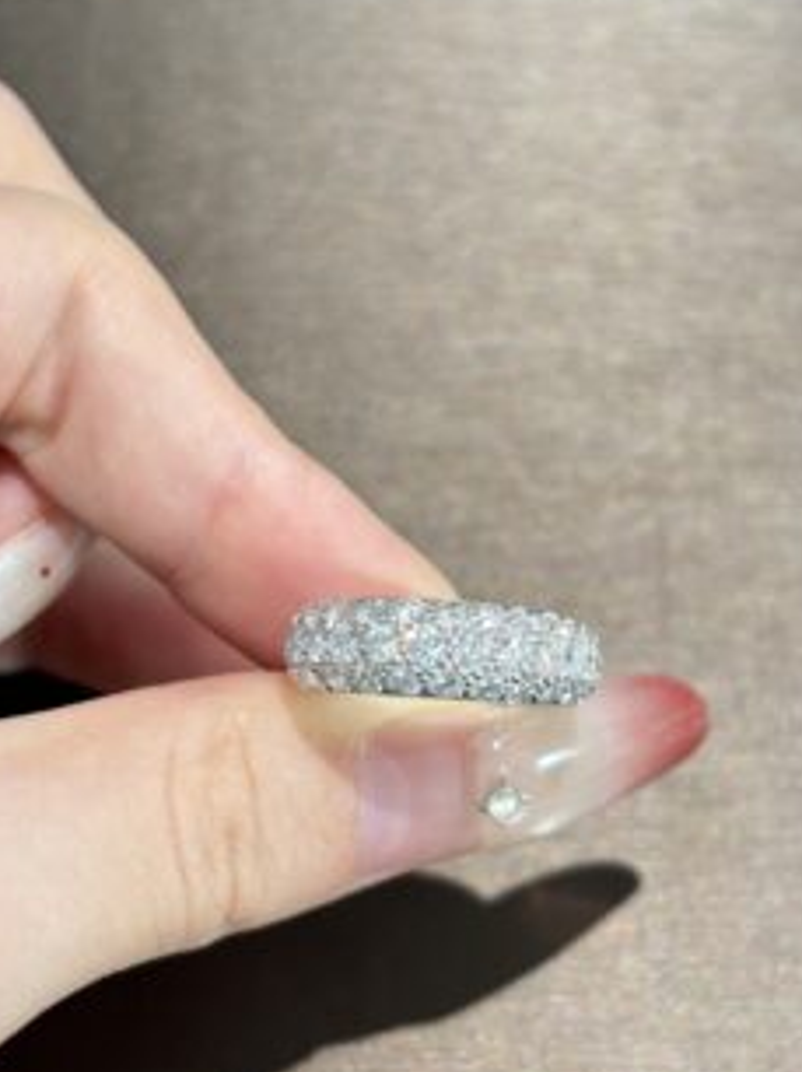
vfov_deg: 28.6
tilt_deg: -59.4
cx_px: 431
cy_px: 536
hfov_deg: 21.6
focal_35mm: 68
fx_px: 2104
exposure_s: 1/100
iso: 50
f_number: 1.6
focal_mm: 5.96
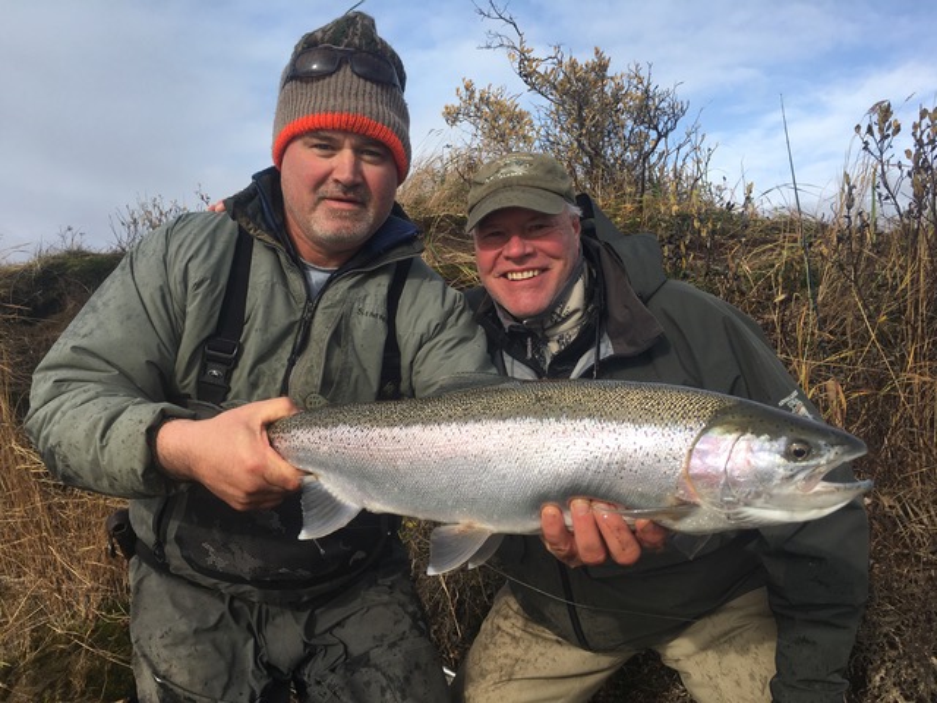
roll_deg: +3.8
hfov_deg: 61.7
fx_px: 785
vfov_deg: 48.2
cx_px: 468
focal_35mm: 29
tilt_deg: -0.4
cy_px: 352
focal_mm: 4.15
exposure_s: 1/974
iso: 25
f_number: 2.2
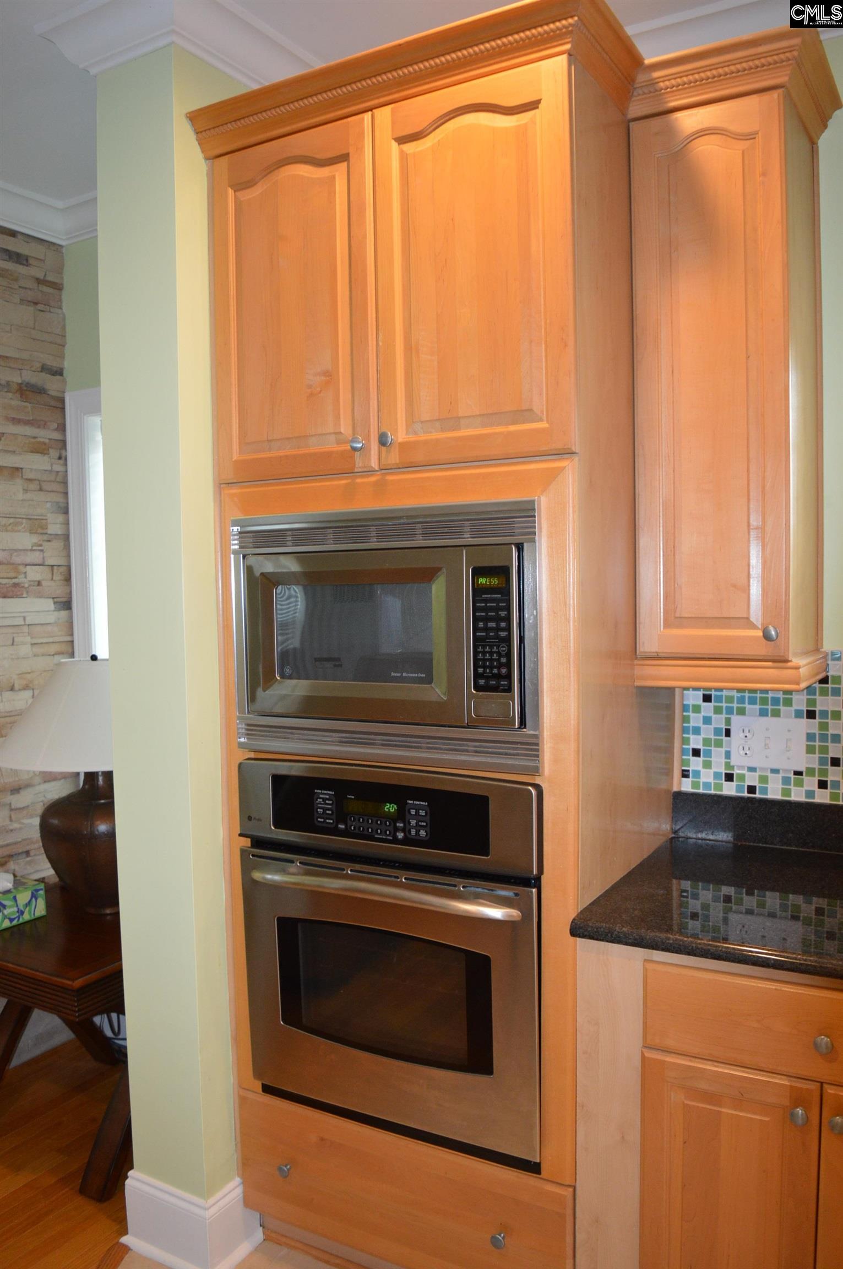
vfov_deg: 67.4
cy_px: 634
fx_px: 950
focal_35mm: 27
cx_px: 422
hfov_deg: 47.8
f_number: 3.5
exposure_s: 1/60
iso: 1000
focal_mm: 18
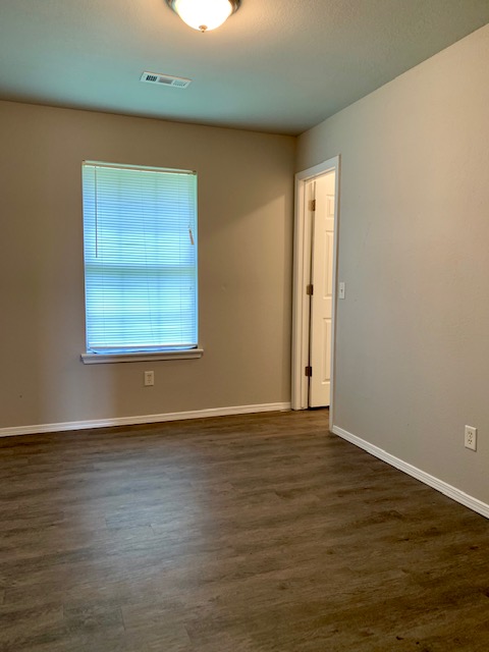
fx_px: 490
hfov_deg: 53.1
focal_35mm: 26
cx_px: 244
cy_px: 326
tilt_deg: -3.3
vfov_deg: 67.3
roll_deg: -0.4
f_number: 1.8
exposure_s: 1/60
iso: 160
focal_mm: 4.25
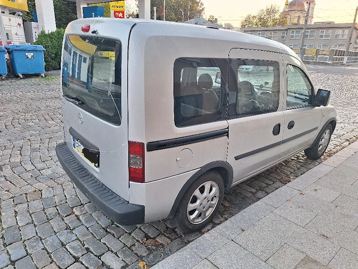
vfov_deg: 58.9
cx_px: 179
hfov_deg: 73.9
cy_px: 134
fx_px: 238
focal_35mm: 23
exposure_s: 1/100
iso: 80
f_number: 1.8
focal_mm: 5.54
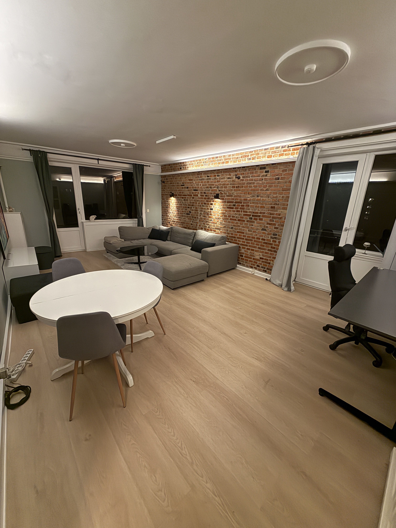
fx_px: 214
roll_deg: -2.7
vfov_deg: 102.1
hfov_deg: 85.7
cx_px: 198
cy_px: 264
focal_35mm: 14
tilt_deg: -17.8
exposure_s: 1/59
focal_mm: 2.22
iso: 800
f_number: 2.2
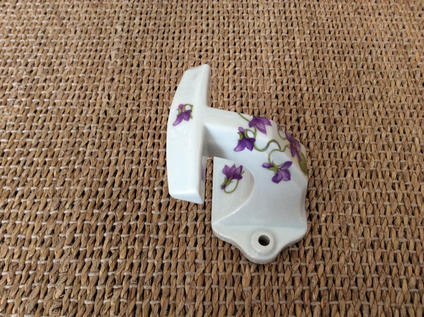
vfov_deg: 44.1
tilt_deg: -58.9
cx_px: 212
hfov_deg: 56.9
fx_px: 391
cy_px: 158
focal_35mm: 32
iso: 160
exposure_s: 1/25
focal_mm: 3.3
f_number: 2.4
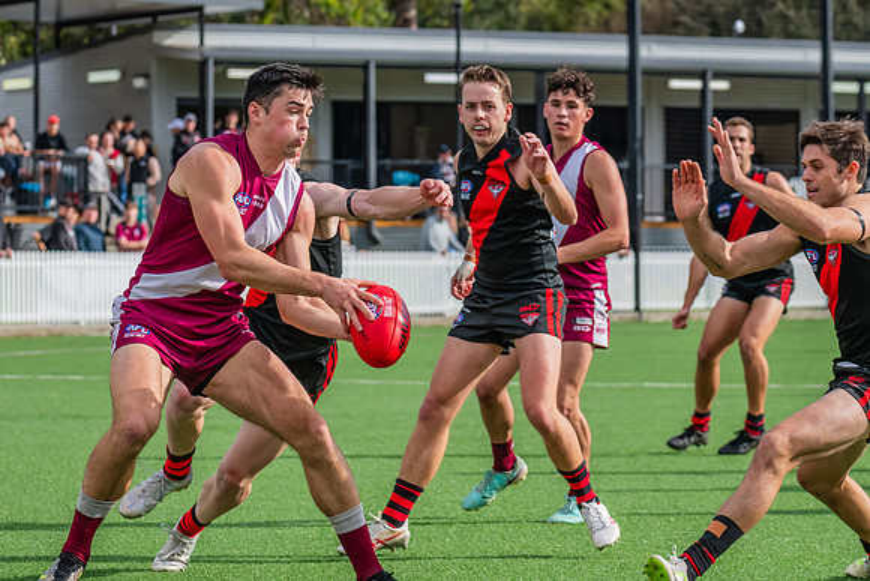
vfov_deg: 6.9
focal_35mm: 199
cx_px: 373
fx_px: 4811
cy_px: 259
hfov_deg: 10.3
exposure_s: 1/1250
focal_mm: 170
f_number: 9
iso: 800
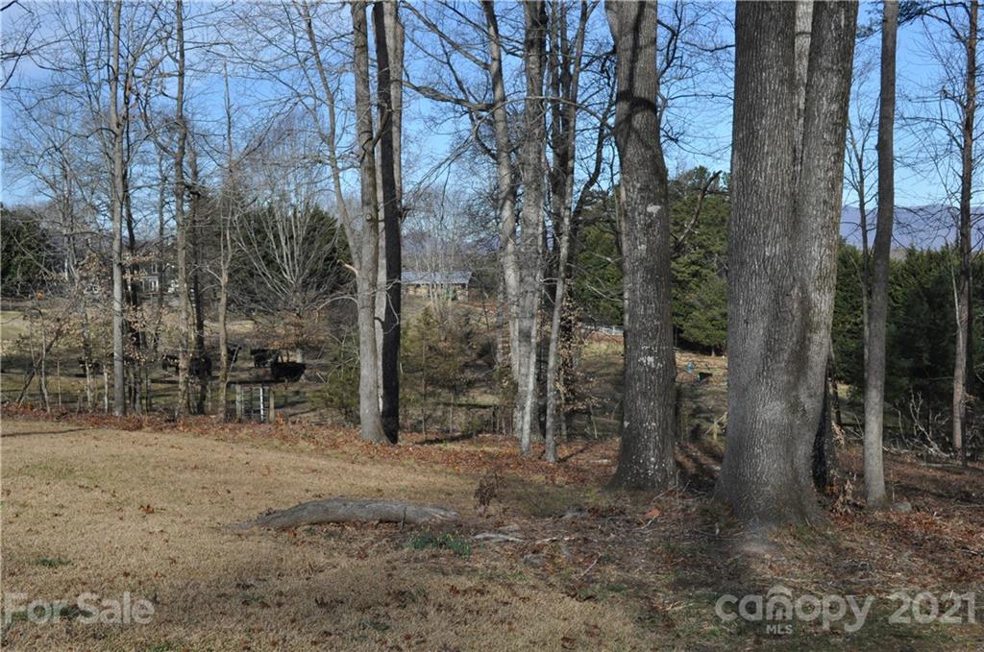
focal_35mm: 45
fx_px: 1228
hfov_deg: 43.7
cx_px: 492
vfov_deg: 29.8
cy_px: 326
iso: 1250
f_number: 11
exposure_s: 1/500
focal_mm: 30
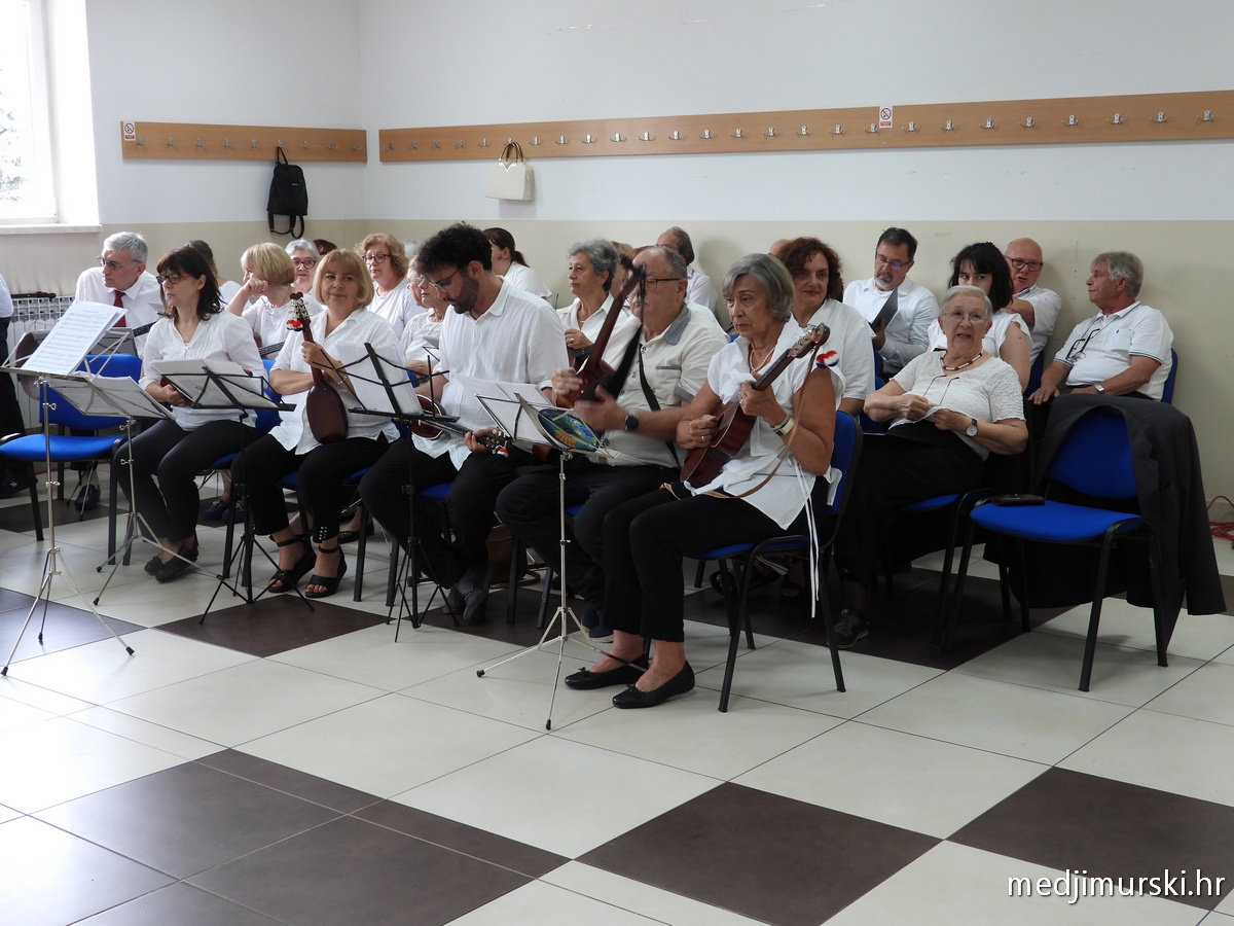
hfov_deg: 42.9
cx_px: 617
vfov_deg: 32.9
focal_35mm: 44
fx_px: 1569
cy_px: 463
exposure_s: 1/30
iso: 160
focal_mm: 7.9
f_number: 3.2
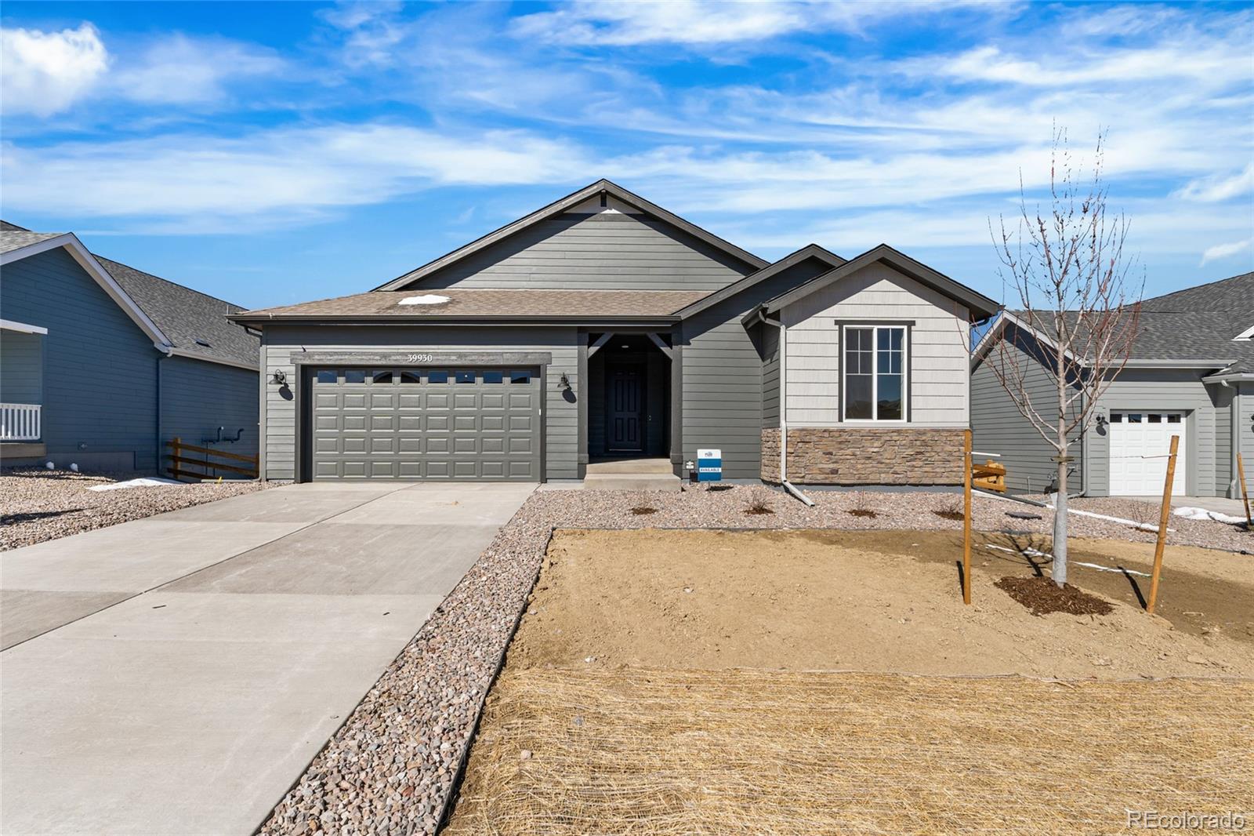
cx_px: 627
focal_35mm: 16
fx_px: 557
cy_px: 418
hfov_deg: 96.7
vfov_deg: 73.7
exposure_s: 1/400
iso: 100
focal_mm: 16
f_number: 8
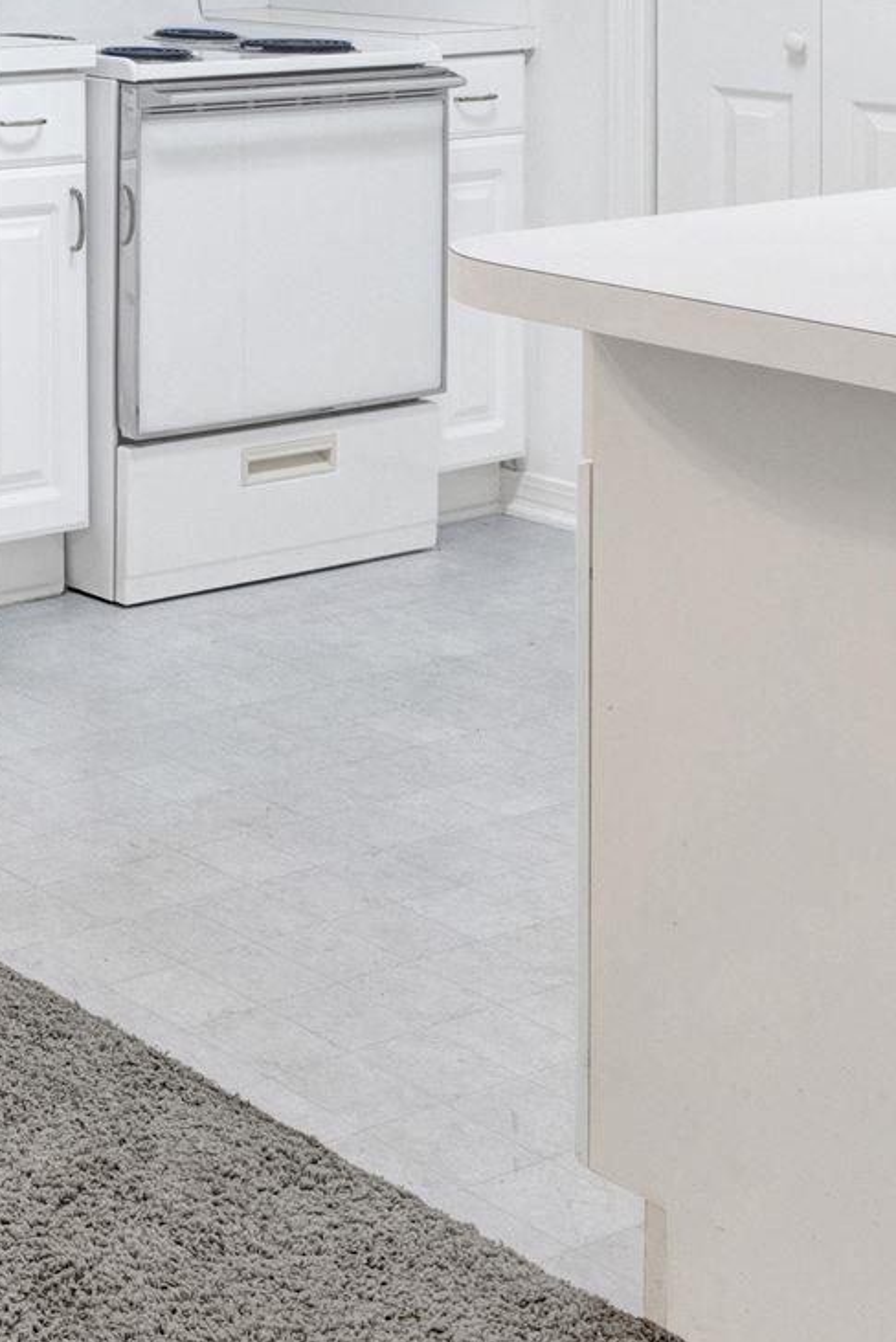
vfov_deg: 27.9
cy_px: -167
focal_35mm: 65
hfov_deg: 17.6
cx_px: -630
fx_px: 2428
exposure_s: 1/6
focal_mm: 15.5
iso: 400
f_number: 11
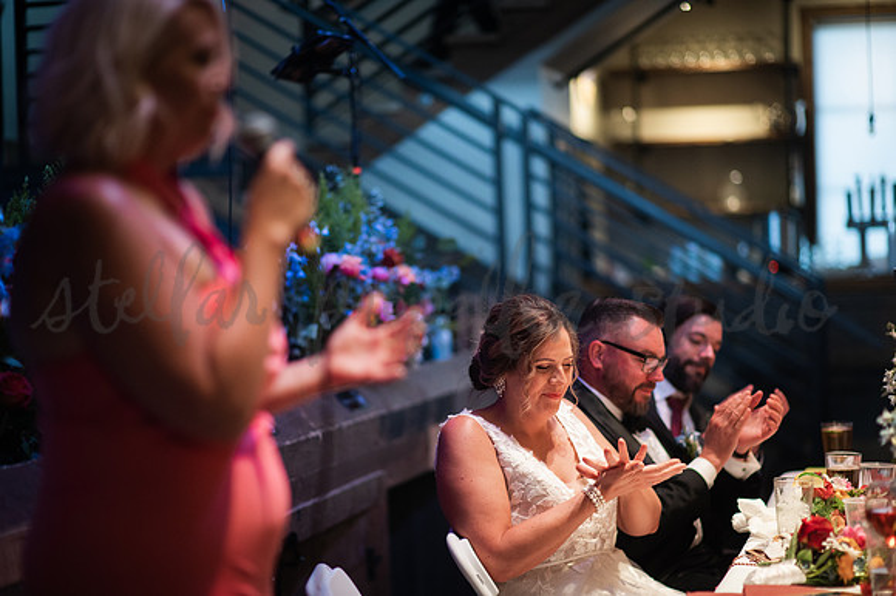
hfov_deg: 23.9
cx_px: 448
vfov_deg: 16.1
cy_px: 298
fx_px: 2114
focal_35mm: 85
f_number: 1.4
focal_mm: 85
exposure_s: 1/200
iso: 2000
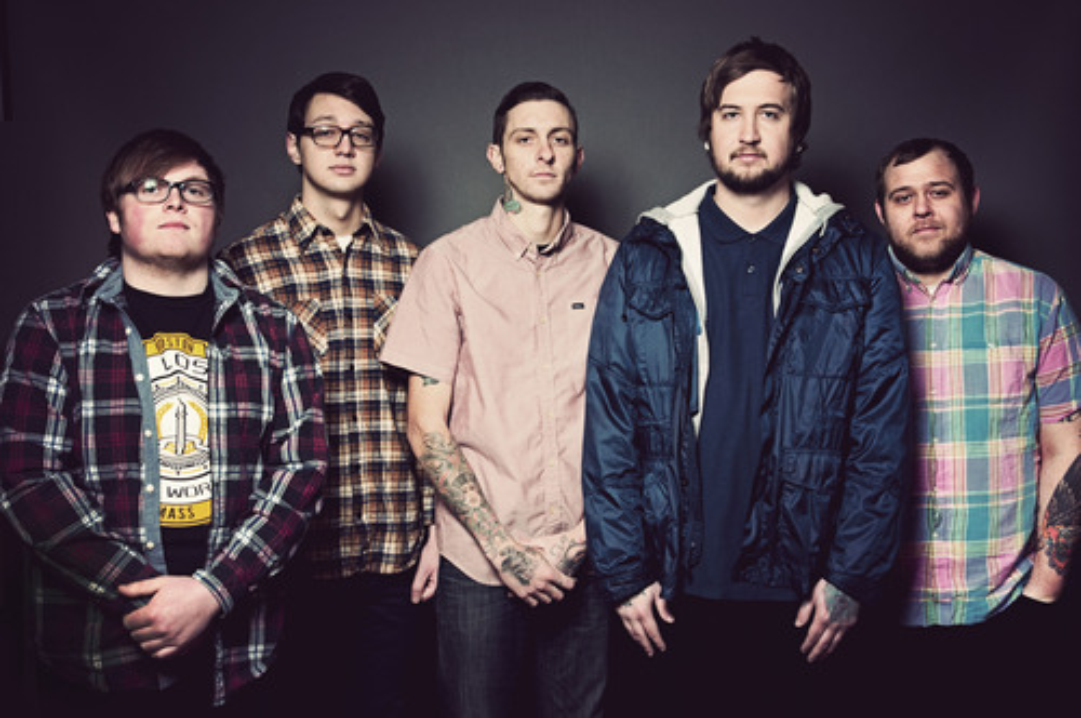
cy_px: 359
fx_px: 1349
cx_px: 540
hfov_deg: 43.7
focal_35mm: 45
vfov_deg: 29.8
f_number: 5.6
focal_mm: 30
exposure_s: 1/200
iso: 250
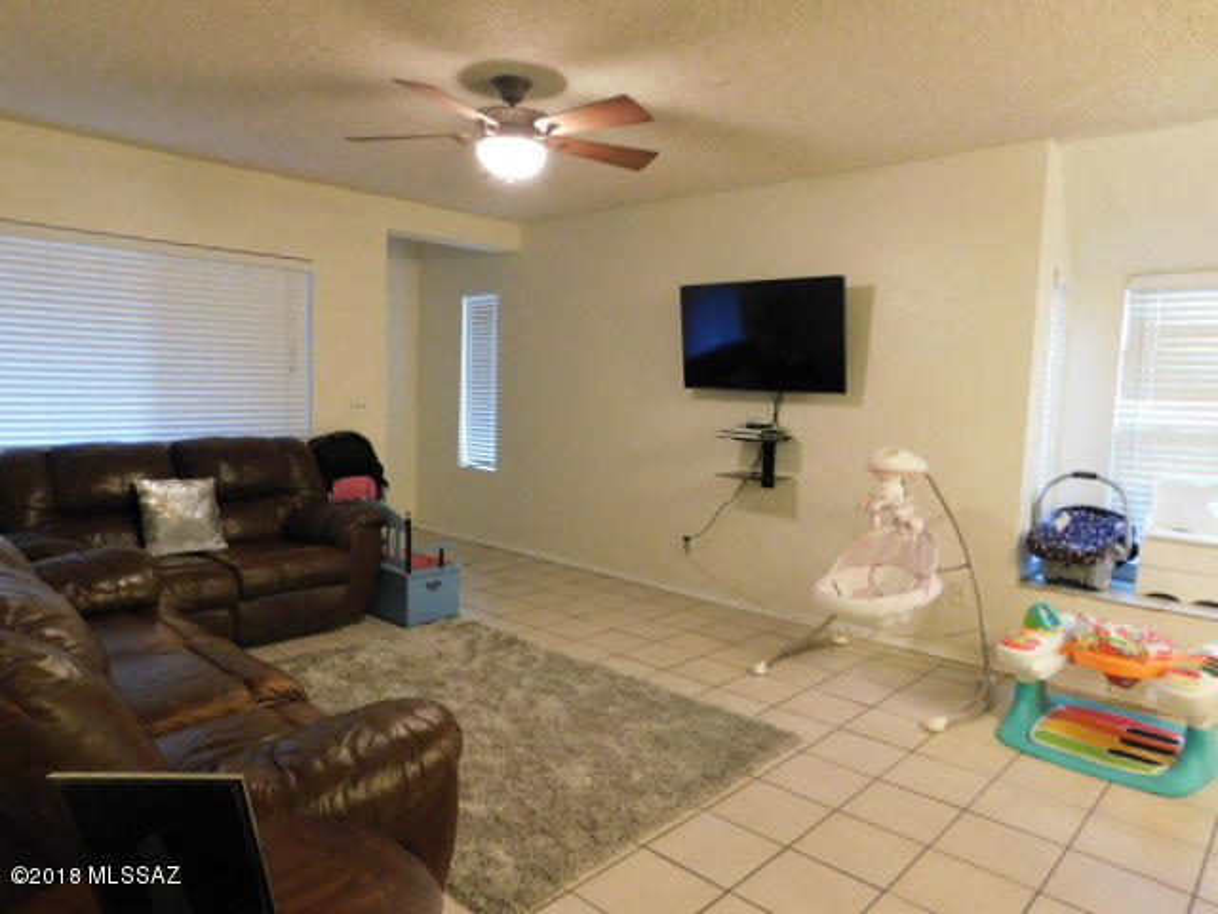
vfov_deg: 58.9
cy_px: 457
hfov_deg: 73.9
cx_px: 609
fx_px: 809
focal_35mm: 23
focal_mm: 4
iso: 800
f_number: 3
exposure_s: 1/25
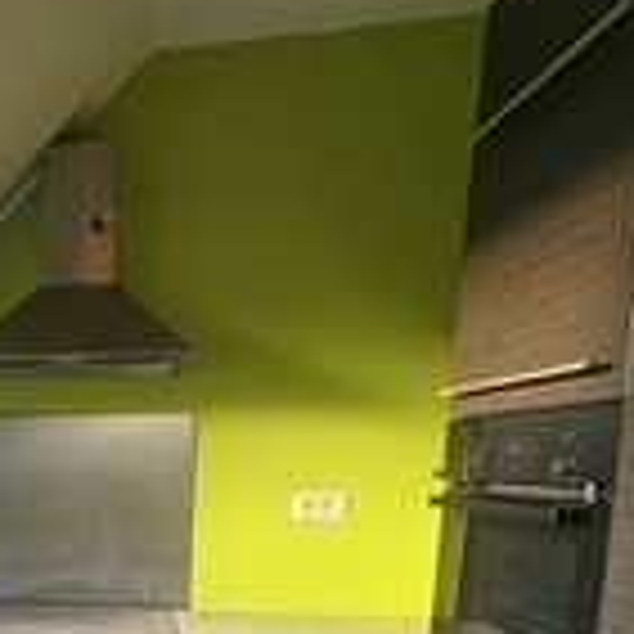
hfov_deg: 33.4
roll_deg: +0.5
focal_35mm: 42
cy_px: 598
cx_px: -108
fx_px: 870
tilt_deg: -8.6
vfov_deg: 36.9
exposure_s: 1/60
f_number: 2.2
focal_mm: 2.22
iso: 320
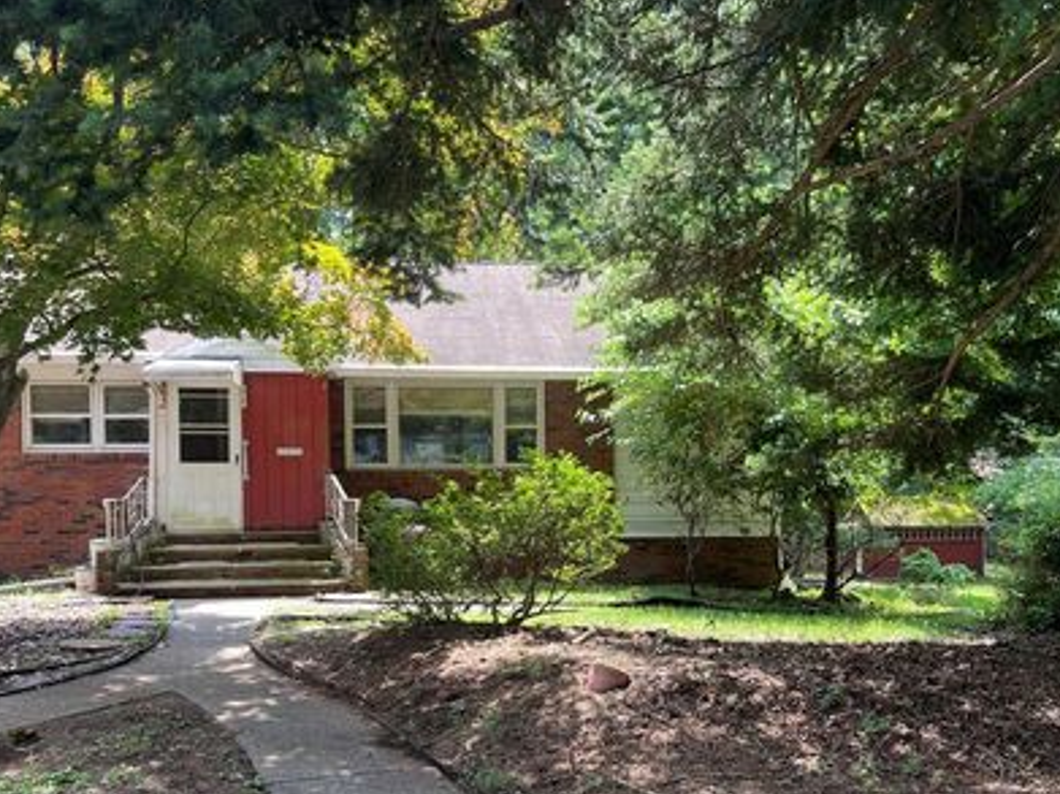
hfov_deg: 56.8
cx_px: 526
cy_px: 500
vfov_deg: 43.8
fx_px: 980
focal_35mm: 32
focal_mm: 5.1
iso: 40
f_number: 1.6
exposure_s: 1/121
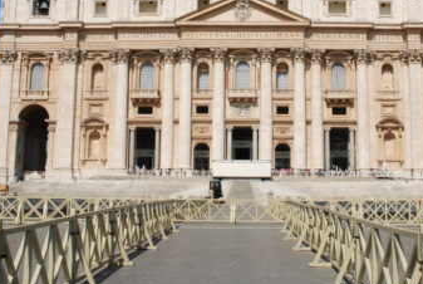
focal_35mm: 49
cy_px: 97
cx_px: 242
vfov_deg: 27.5
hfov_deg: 40.2
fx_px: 577
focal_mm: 22
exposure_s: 1/100
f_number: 16
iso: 100
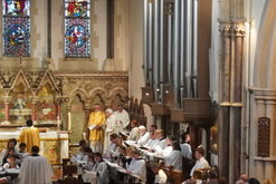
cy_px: 117
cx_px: 355
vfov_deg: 10.3
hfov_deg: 14.8
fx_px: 1017
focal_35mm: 133
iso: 2500
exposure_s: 1/50
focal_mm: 27
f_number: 4.5
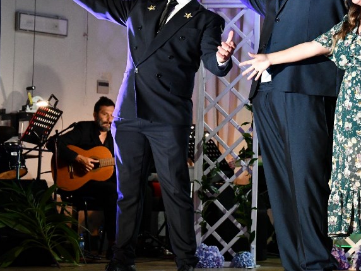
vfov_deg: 11.9
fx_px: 1293
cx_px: 254
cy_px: 85
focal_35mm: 124
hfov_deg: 15.8
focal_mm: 48
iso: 3200
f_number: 4.8
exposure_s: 1/100
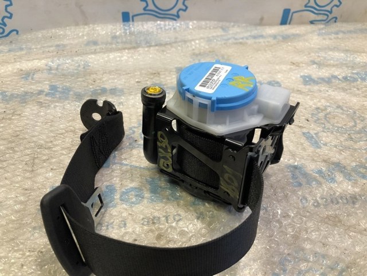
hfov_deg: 63.4
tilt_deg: -47.6
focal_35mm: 28
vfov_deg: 49.7
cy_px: 138
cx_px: 184
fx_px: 297
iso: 32
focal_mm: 4
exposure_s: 1/33
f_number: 1.8
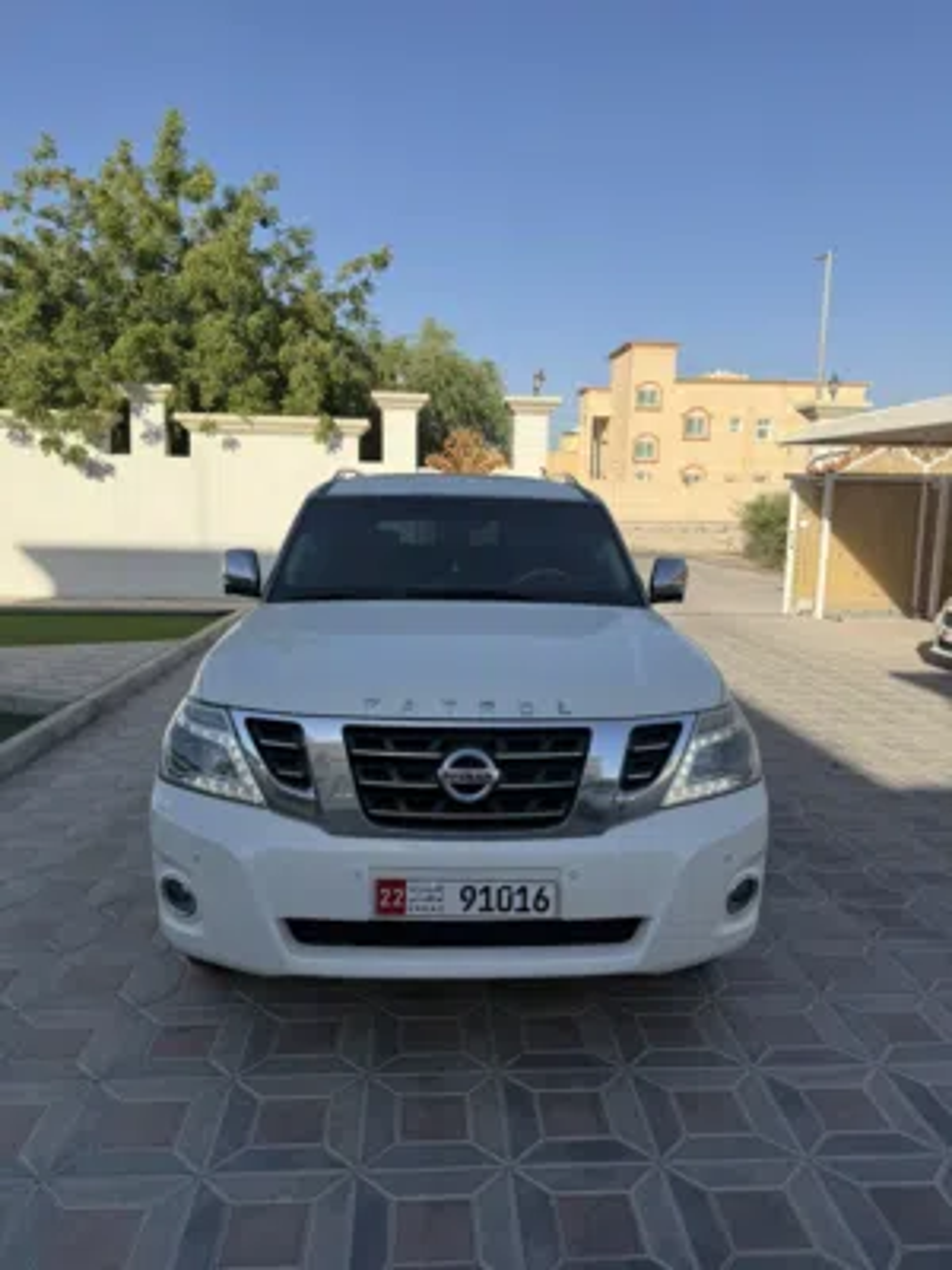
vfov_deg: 71.6
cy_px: 635
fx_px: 880
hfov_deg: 56.8
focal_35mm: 24
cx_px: 476
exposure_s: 1/4975
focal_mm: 6.76
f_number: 1.78
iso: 80
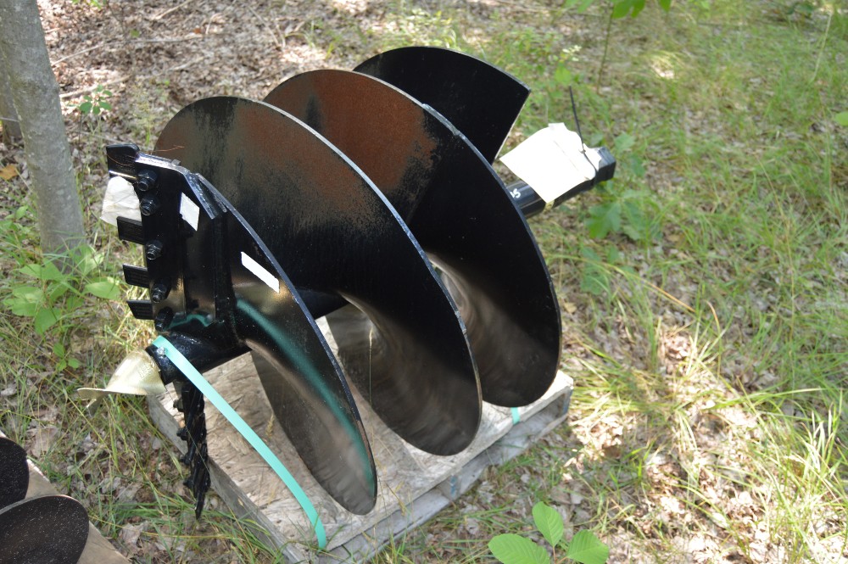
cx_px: 424
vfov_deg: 39.9
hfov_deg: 57.3
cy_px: 282
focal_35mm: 33
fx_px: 777
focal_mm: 22
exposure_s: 1/125
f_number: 4
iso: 400
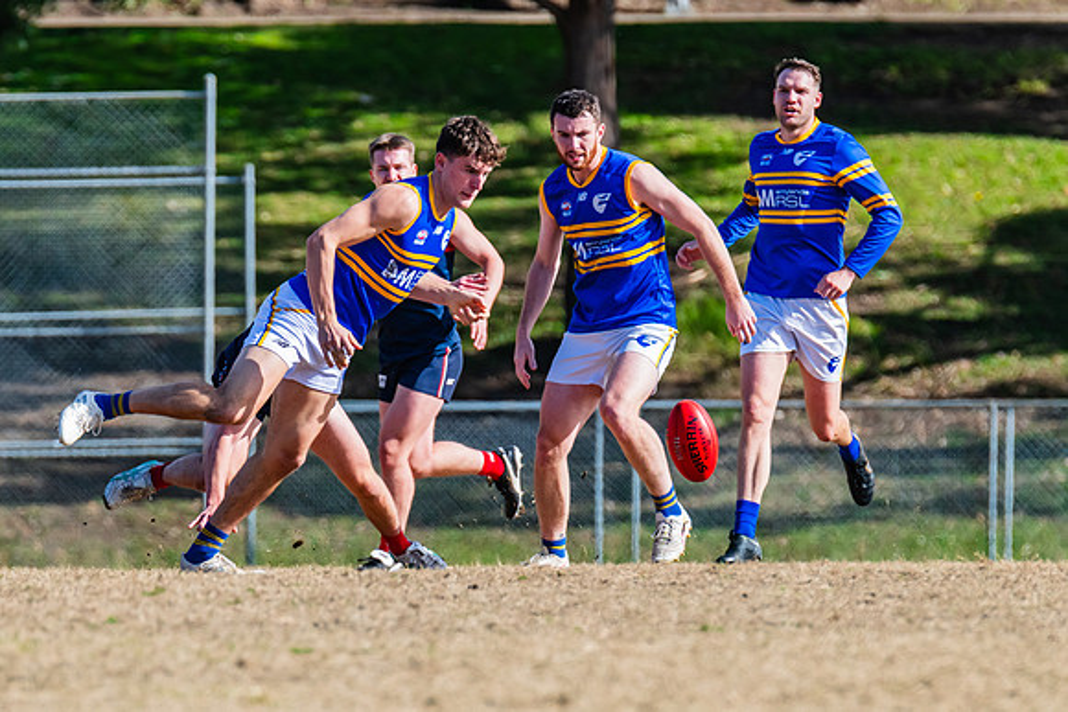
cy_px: 461
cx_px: 339
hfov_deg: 3.5
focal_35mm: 583
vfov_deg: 2.4
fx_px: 17289
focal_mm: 420
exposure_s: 1/1600
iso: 640
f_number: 8
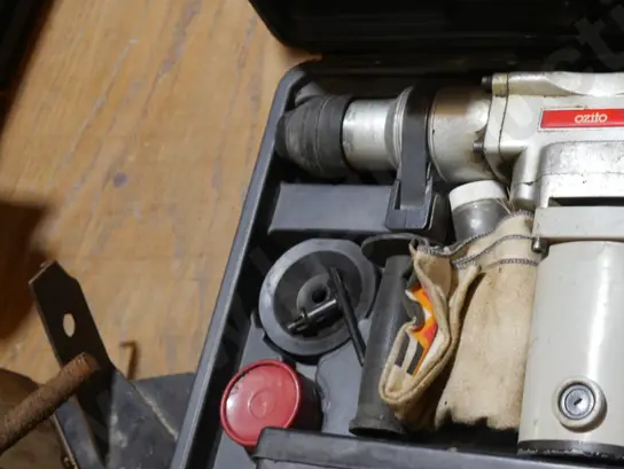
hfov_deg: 29.3
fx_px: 1155
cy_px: 104
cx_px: 528
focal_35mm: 64
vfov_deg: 22.7
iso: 250
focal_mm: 17
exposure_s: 1/60
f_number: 4
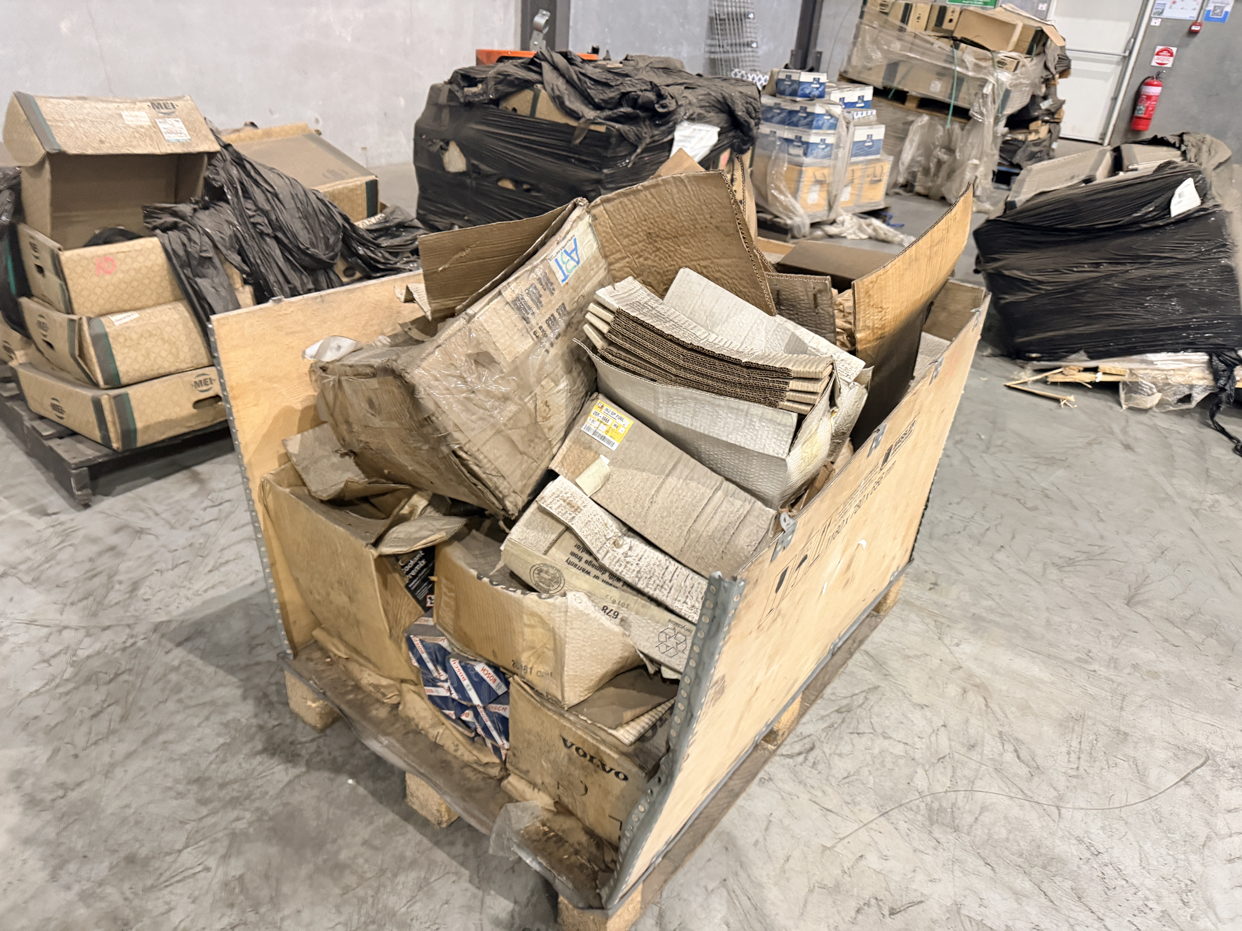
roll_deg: -1.0
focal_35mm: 24
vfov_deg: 56.8
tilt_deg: -25.3
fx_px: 861
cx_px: 621
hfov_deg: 71.6
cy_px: 466
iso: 500
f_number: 1.78
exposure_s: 1/50
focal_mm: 6.76
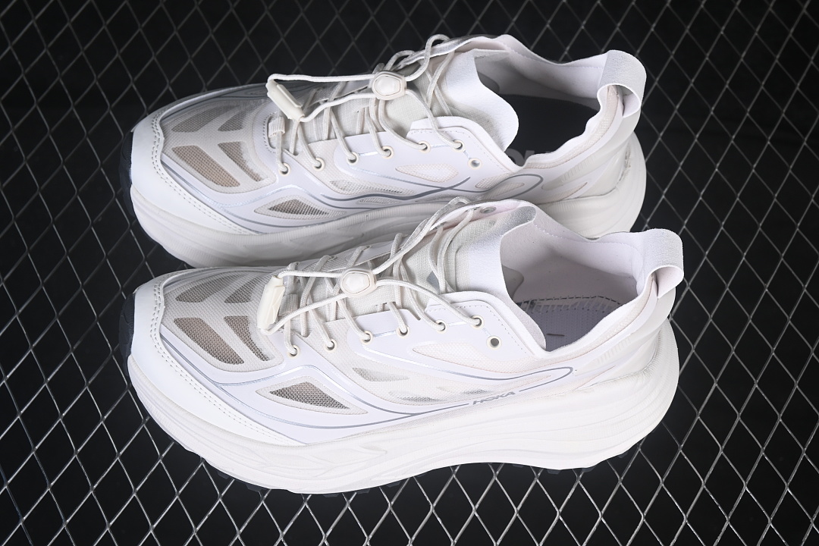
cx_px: 410
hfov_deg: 27.0
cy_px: 273
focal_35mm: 75
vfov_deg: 18.2
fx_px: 1706
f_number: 7.1
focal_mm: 50
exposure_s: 1/80
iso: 160
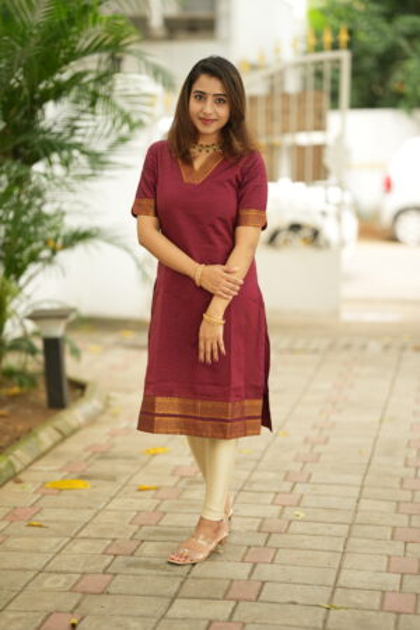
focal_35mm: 85
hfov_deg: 16.1
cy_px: 315
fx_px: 1487
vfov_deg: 23.9
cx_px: 210
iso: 250
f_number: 1.6
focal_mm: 85
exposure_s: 1/320
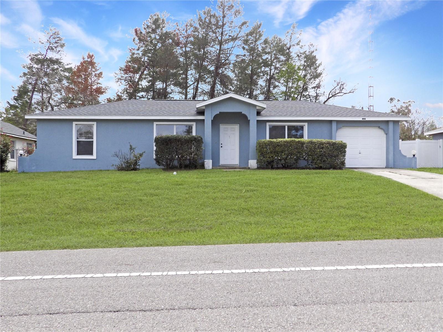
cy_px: 166
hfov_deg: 55.4
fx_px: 422
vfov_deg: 42.9
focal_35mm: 33
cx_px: 222
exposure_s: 1/730
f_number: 3.6
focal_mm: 5.9
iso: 100
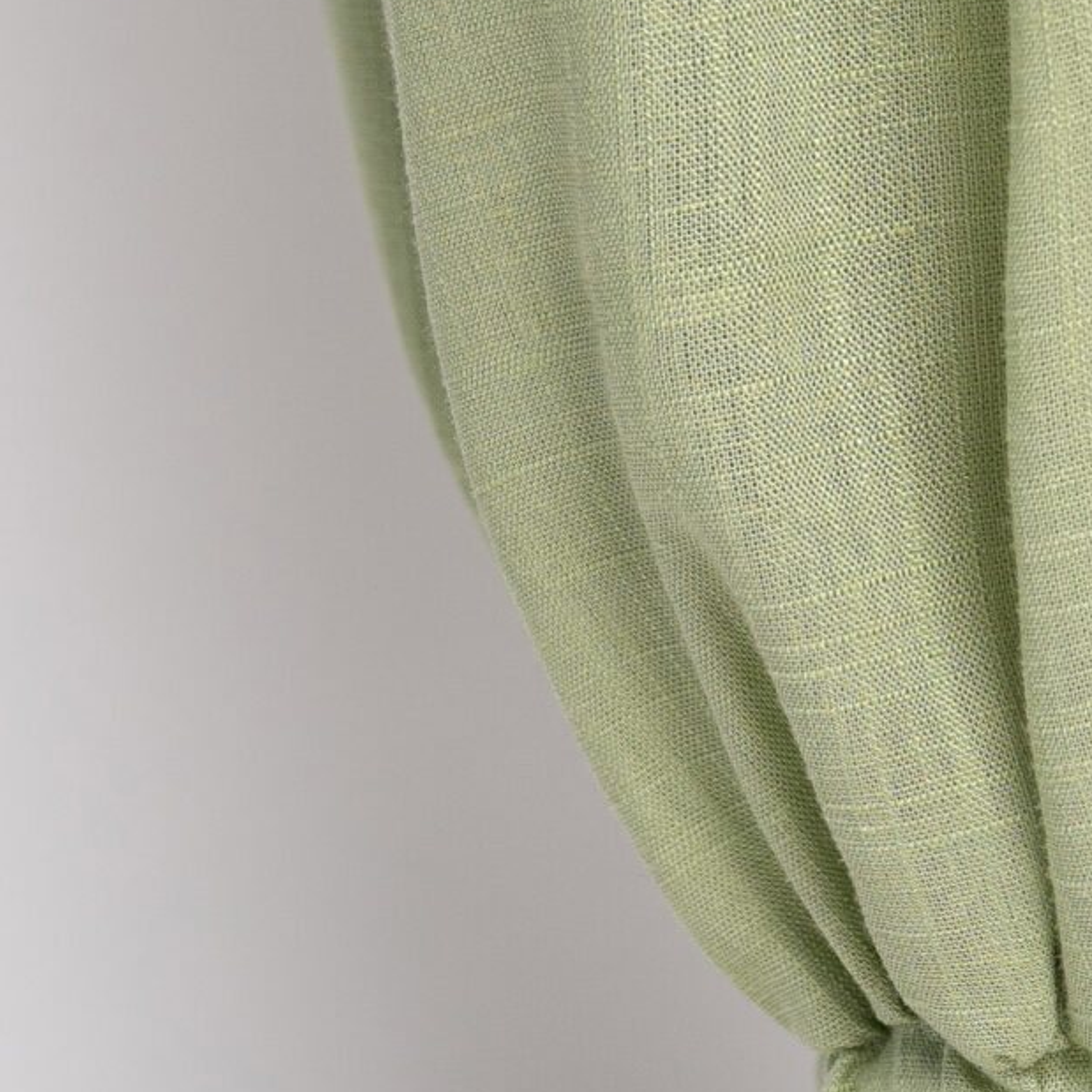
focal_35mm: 158
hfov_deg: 11.0
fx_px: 5639
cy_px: 1159
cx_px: 934
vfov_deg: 10.9
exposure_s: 1/125
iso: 320
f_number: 5
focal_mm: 45
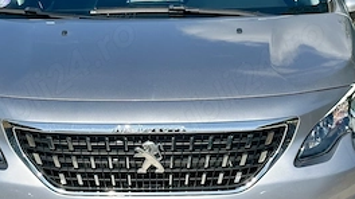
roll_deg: +1.3
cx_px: 143
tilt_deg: -10.1
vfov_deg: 10.2
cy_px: 102
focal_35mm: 119
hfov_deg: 18.0
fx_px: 1119
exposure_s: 1/4016
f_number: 1.78
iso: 64
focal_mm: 6.86
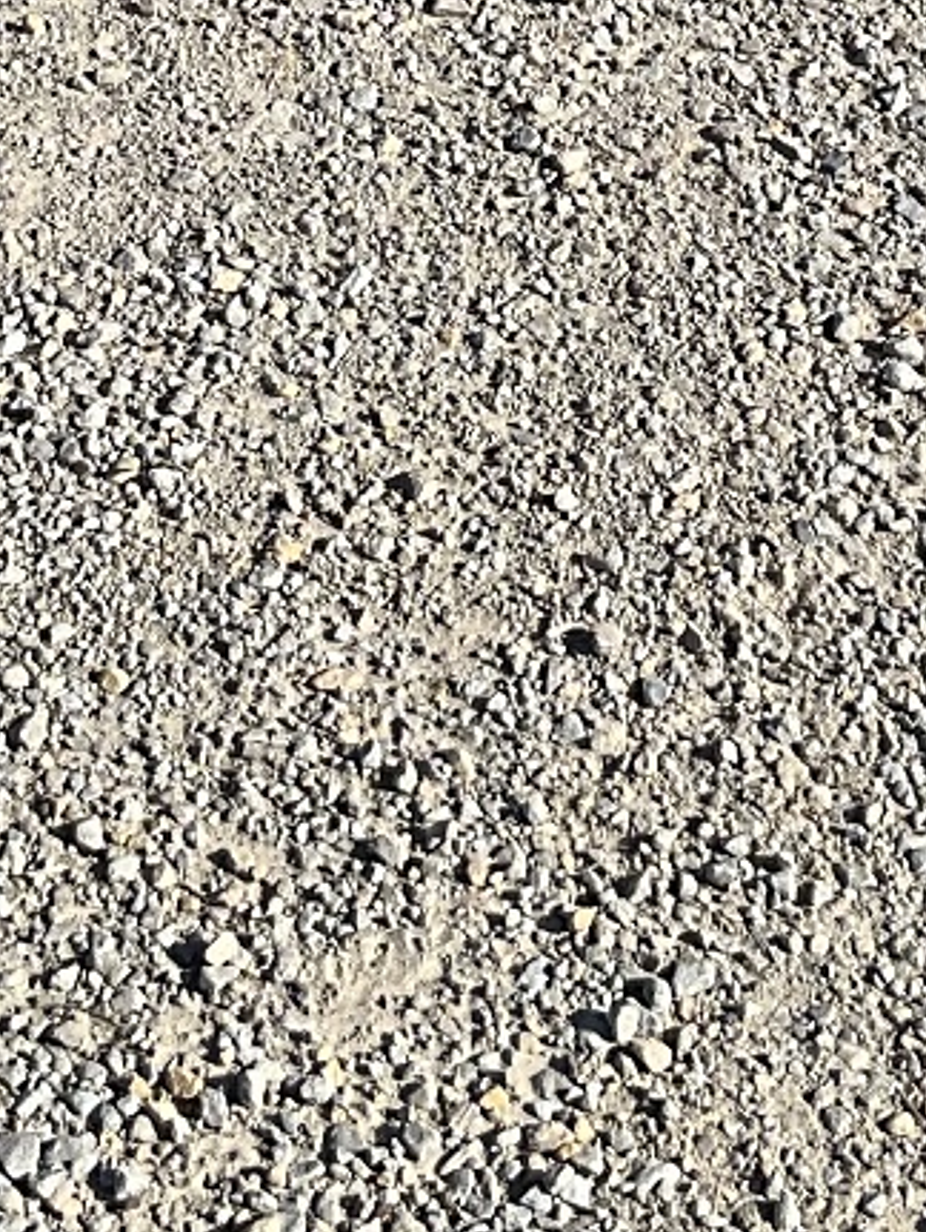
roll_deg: -1.3
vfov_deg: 14.9
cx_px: 457
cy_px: -689
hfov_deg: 12.3
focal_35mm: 121
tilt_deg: -24.2
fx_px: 4309
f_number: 1.8
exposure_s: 1/2227
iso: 25
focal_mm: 3
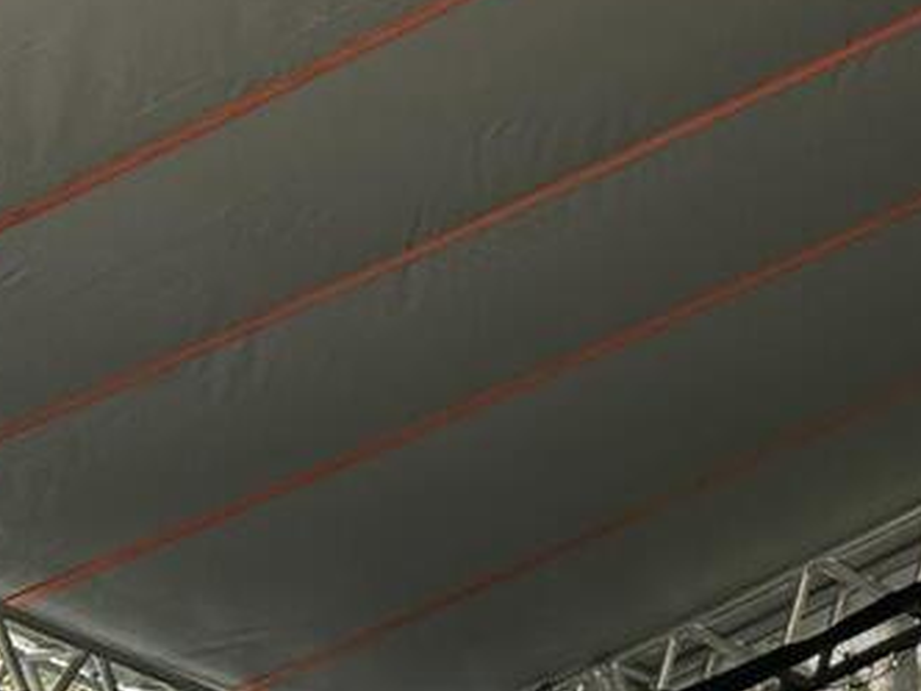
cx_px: 1401
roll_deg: +1.8
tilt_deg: +6.3
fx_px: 5002
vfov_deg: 7.7
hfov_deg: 10.2
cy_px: 1210
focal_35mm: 188
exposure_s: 1/312
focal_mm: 5.96
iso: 32
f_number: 1.6
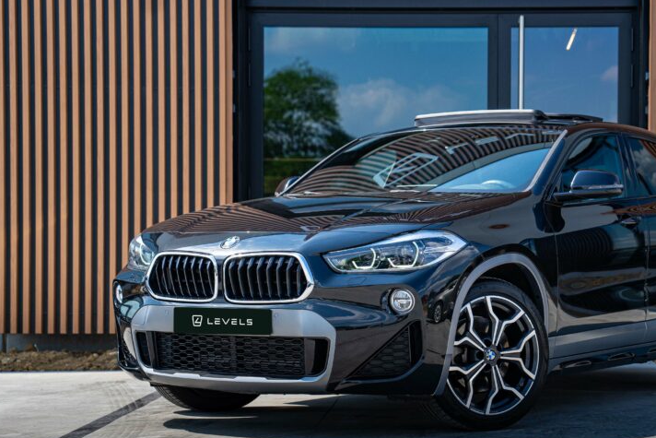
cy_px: 277
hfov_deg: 24.6
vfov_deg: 16.6
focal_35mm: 82
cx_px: 445
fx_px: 1494
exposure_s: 1/640
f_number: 3.5
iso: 100
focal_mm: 57
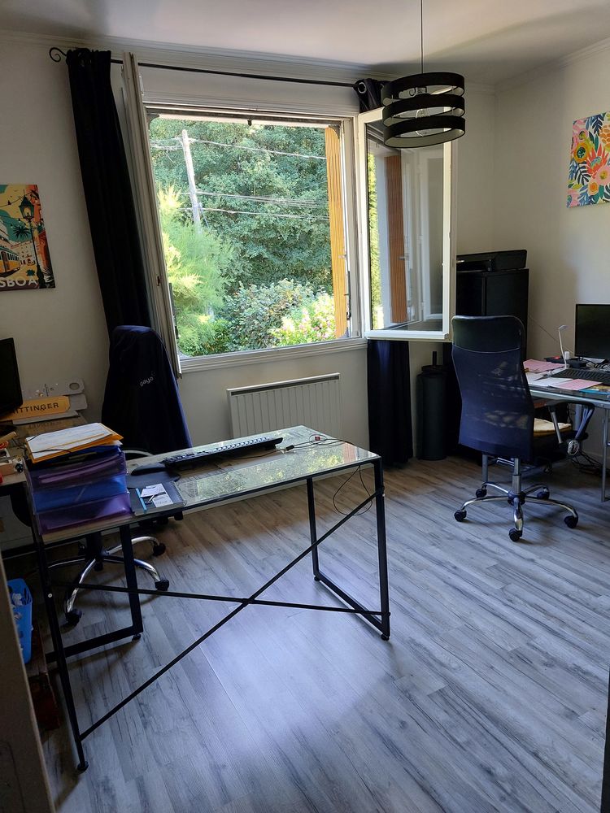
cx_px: 305
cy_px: 406
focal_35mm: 25
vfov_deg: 69.4
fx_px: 587
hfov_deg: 54.9
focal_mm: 5.23
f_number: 1.8
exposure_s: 1/50
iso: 100
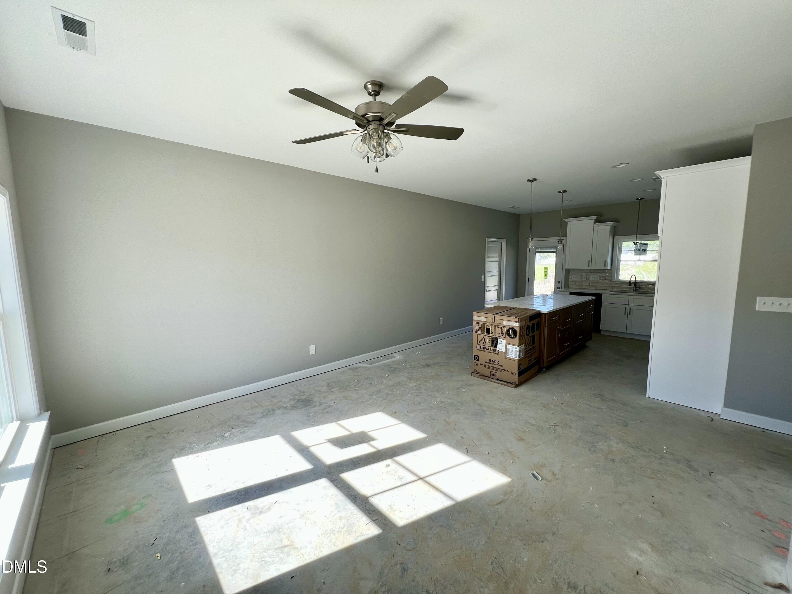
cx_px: 396
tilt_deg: -6.8
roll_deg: +0.2
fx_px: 297
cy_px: 297
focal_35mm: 13
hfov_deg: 106.2
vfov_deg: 89.9
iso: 32
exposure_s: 1/111
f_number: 1.8
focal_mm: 1.57
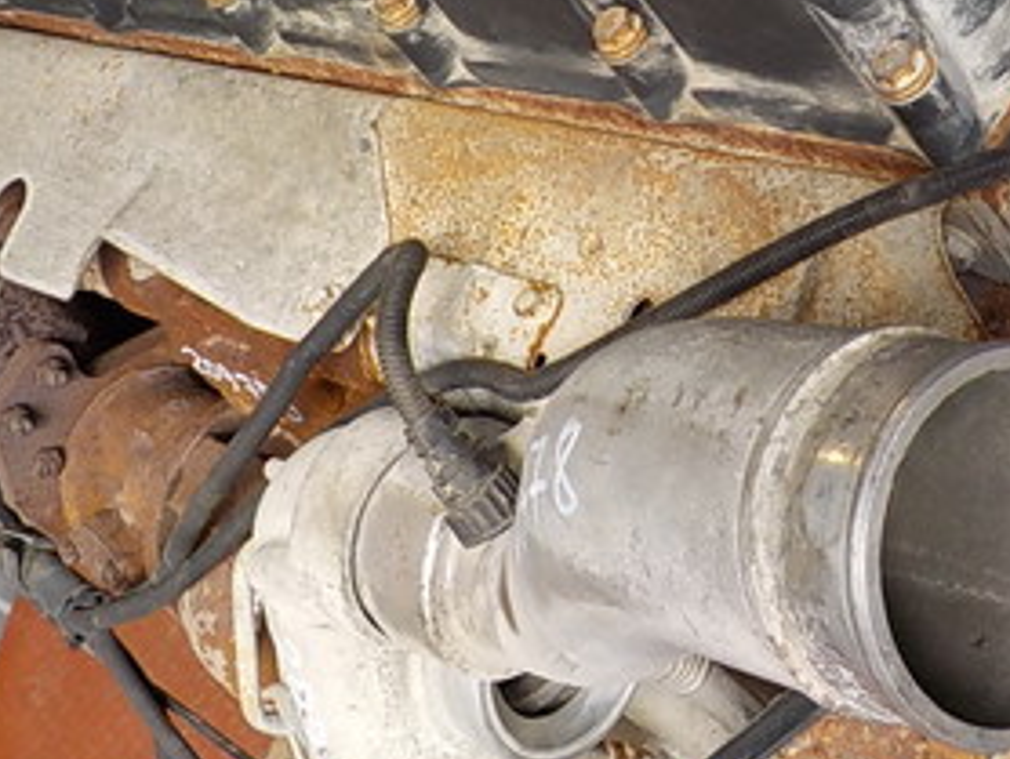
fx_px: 2015
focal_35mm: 69
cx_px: 676
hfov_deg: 28.0
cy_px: -87
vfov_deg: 20.3
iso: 125
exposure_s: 1/125
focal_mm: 4.1
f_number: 3.3
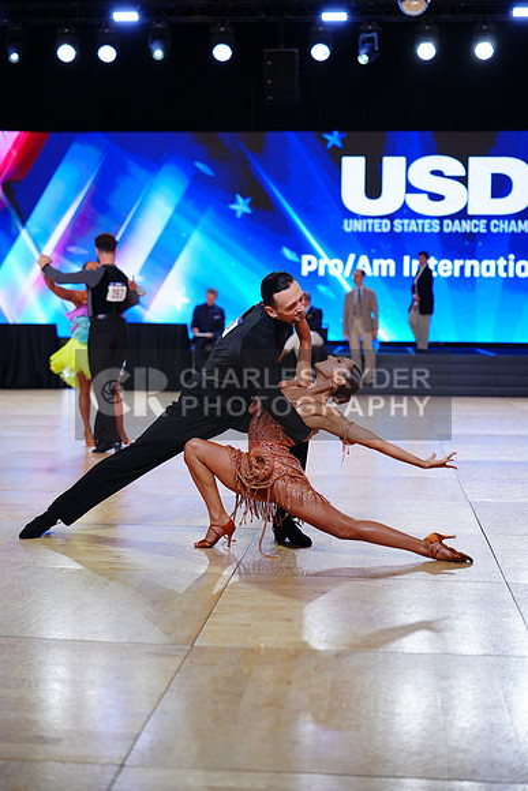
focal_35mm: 56
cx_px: 264
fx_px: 1231
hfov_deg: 24.2
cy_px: 396
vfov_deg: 35.6
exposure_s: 1/400
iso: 200
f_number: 2
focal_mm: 56
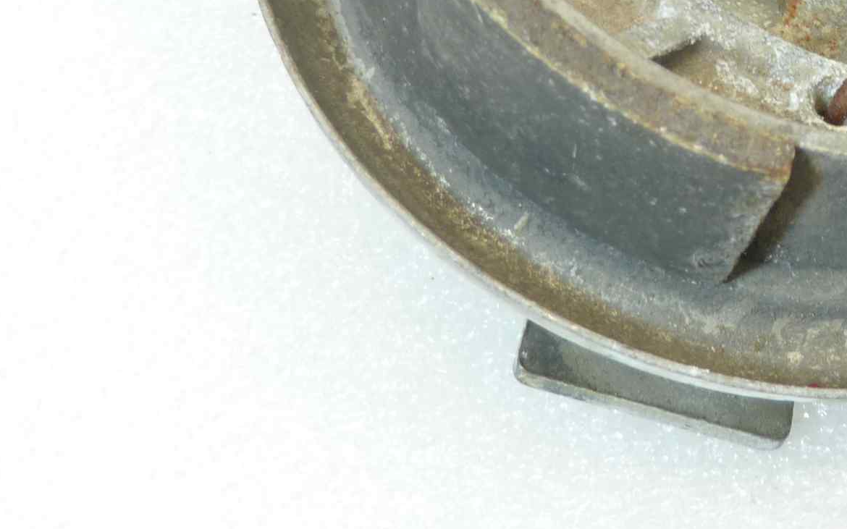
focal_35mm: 58
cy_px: -7
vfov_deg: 21.5
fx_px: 1339
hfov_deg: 32.9
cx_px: 794
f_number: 3.3
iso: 80
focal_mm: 4.1
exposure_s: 1/15
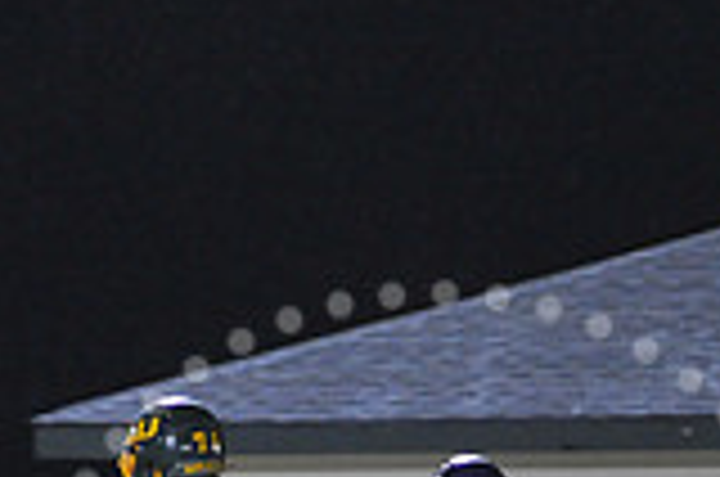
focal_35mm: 727
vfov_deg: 1.9
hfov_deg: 2.8
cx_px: 436
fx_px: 14511
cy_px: 706
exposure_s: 1/160
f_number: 4
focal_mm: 200
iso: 4000
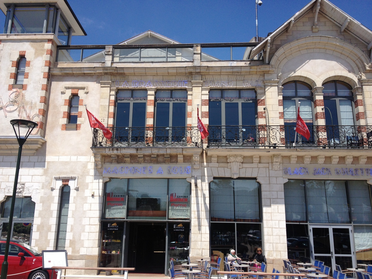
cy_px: 140
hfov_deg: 52.6
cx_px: 186
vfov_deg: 40.7
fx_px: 376
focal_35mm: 35
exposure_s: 1/2632
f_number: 2.4
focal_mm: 4.28
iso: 50
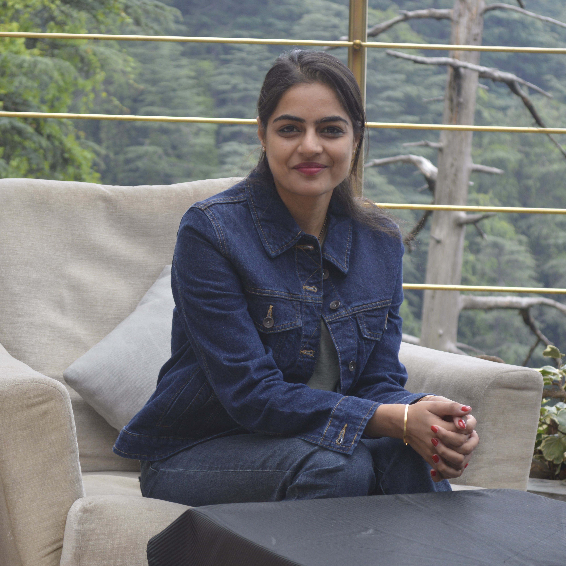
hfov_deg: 16.5
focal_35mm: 106
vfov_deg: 16.5
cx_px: 239
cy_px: 283
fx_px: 1954
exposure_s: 1/125
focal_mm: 55
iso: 320
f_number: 5.6
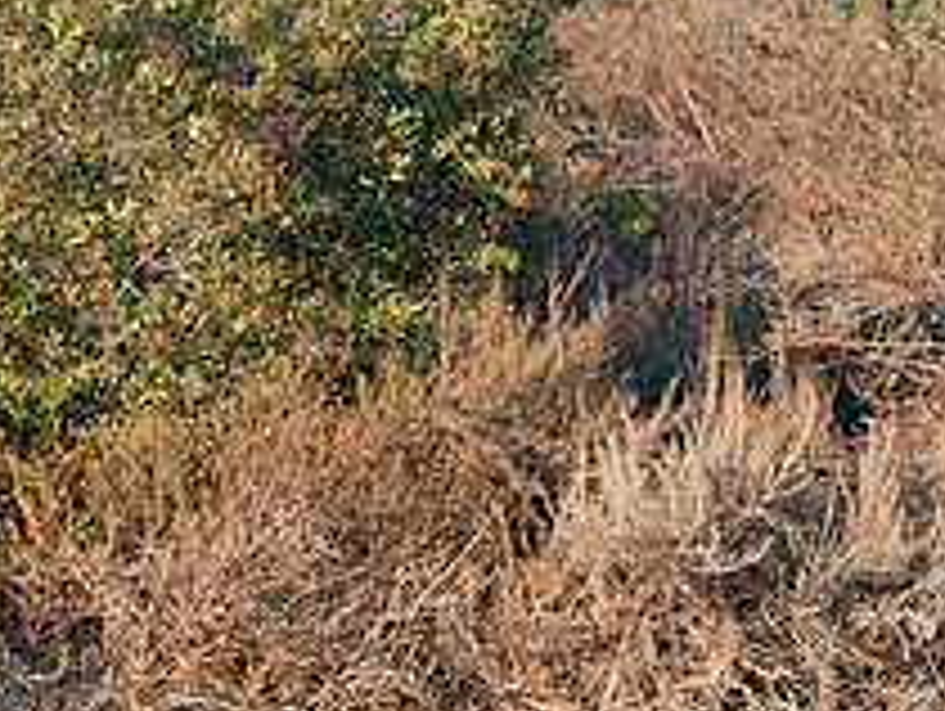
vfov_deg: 9.8
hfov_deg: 13.0
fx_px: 4127
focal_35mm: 151
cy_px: 380
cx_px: 828
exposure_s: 1/250
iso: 500
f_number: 5
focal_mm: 38
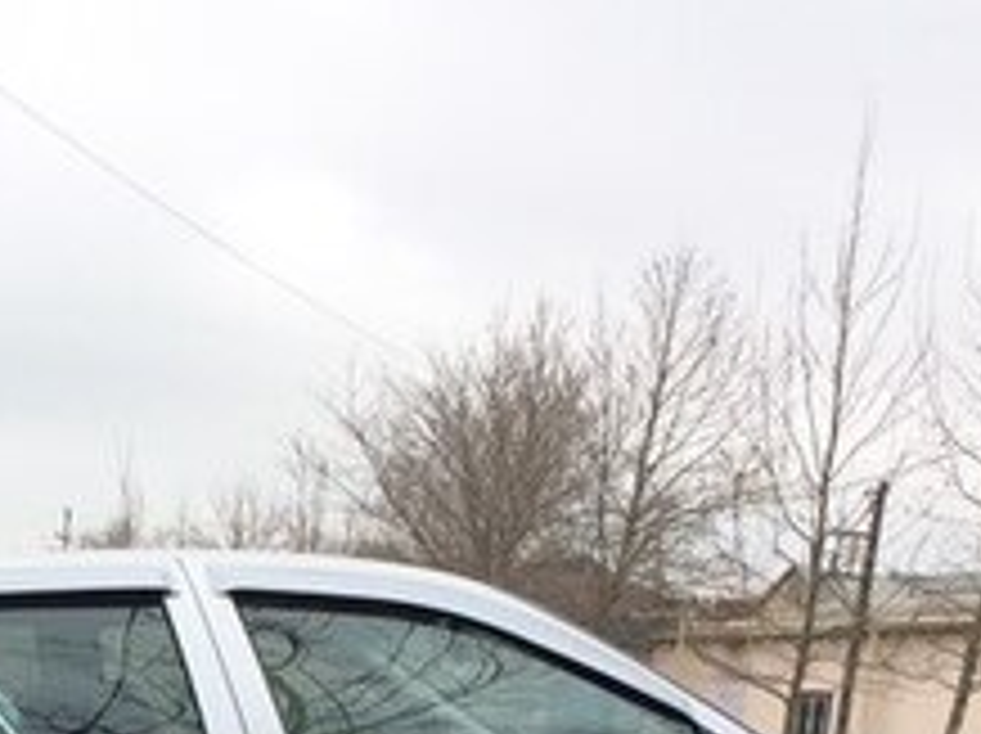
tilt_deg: -4.8
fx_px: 2491
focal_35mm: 88
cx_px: 68
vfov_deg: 16.1
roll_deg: -4.5
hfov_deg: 21.7
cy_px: 889
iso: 32
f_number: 2.2
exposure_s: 1/360
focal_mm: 4.15
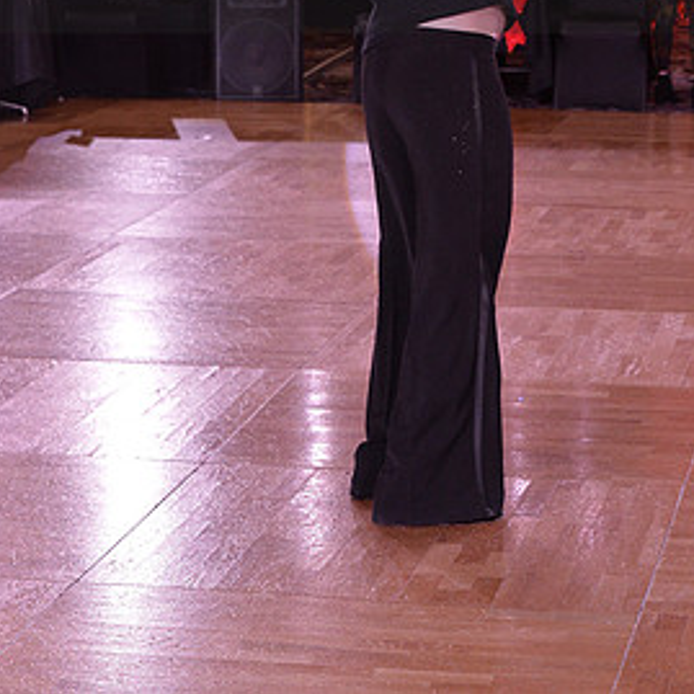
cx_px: 347
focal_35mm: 137
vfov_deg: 12.5
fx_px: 3107
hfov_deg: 12.7
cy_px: -52
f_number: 7.1
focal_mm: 75
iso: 2000
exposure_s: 1/250
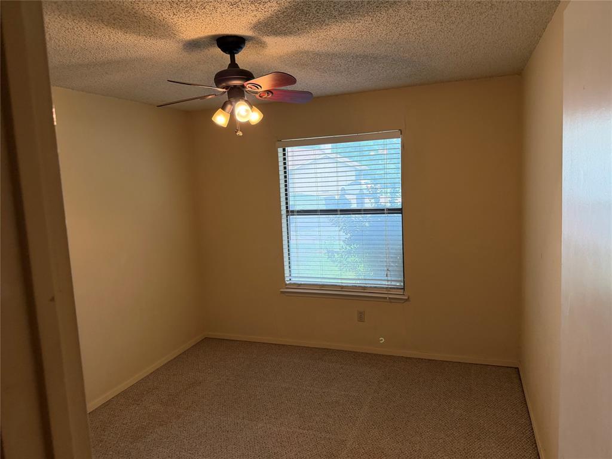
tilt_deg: -2.3
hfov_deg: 71.6
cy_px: 230
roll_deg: +2.4
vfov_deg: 56.8
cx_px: 306
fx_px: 424
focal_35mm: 24
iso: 320
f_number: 1.78
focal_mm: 6.76
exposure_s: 1/120
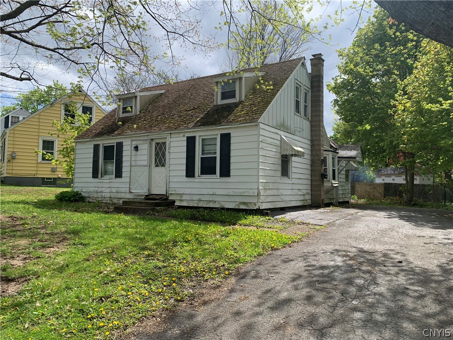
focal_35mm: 26
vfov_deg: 53.1
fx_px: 340
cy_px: 170
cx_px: 226
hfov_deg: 67.3
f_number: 1.8
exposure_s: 1/1779
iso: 25
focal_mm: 4.25
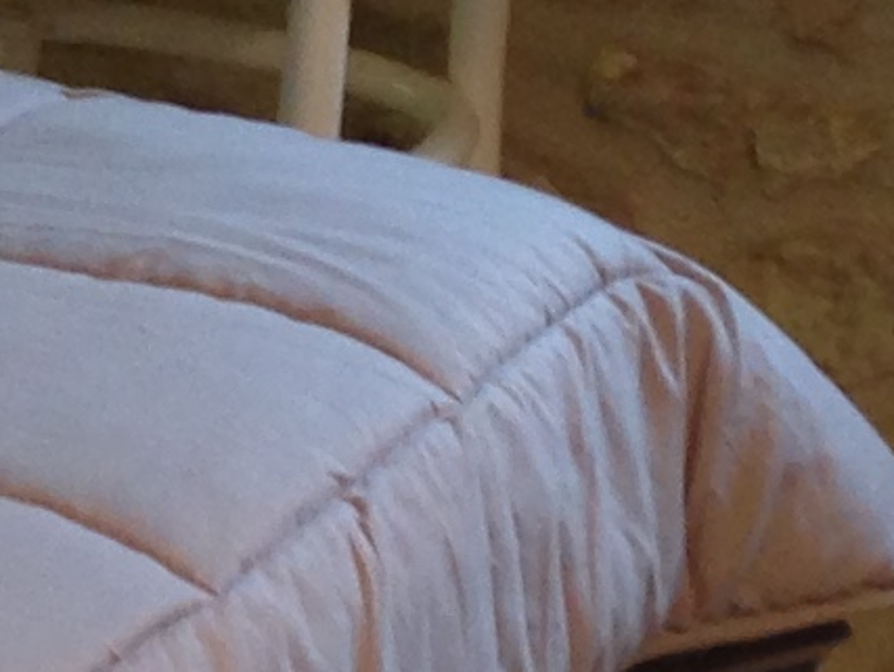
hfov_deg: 7.7
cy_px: -249
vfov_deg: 5.9
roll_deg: -2.3
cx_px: -599
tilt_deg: -14.5
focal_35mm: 252
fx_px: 6514
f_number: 2.4
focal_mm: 4.12
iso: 80
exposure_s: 1/20
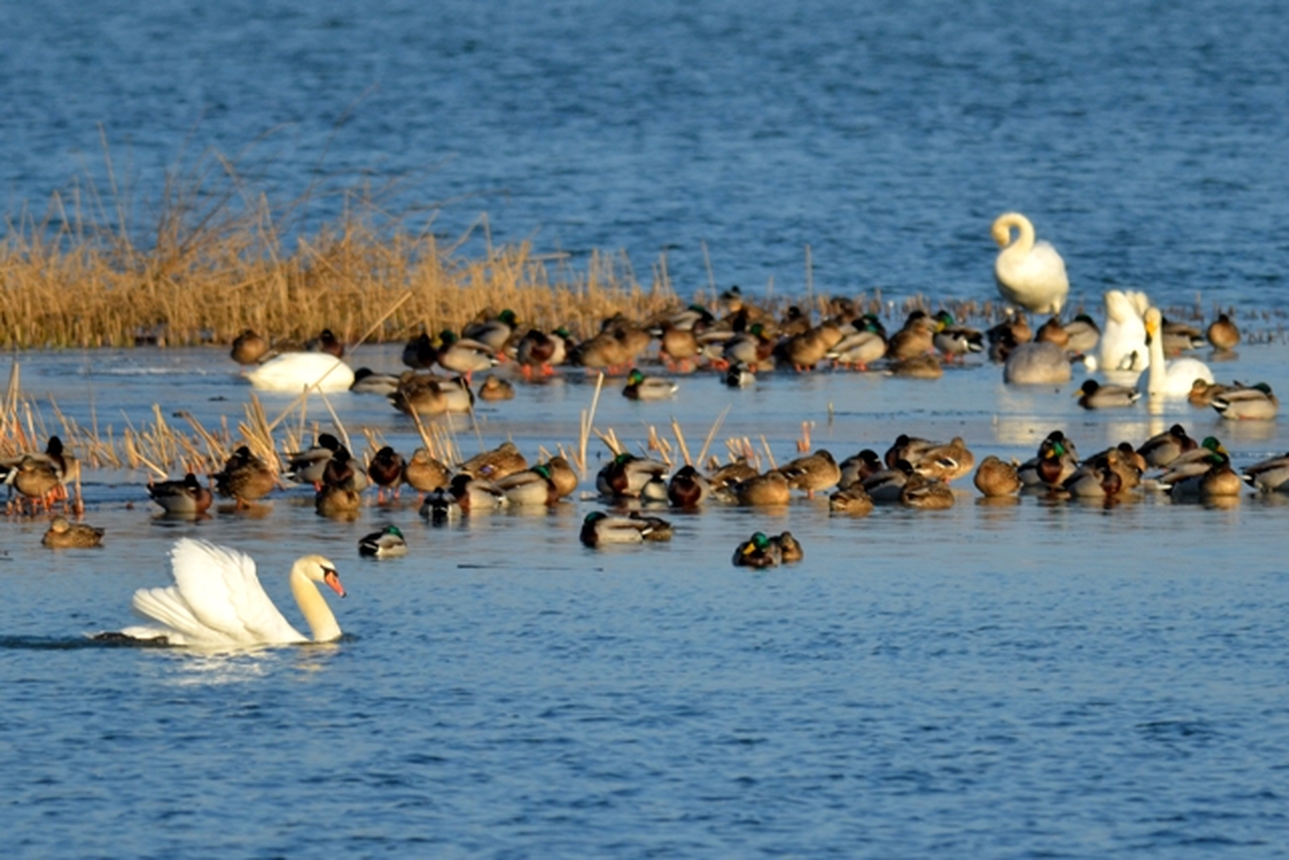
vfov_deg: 1.8
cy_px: 430
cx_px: 644
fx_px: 26859
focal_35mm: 750
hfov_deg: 2.7
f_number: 6.7
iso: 200
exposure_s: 1/640
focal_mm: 500
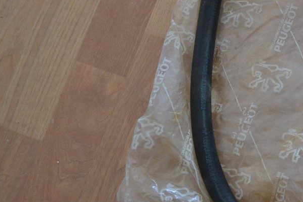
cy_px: 84
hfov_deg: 30.3
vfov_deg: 22.2
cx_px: 313
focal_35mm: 61
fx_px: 513
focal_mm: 18
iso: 1400
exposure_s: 1/60
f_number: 3.5
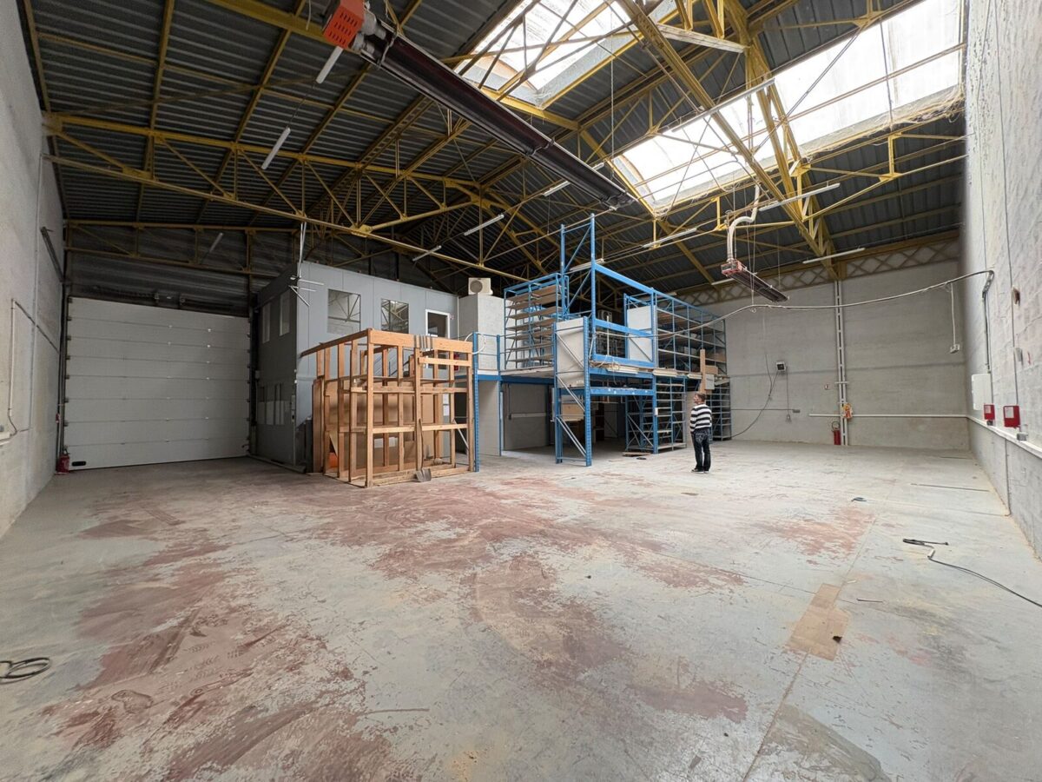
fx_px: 421
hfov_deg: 102.1
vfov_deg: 85.7
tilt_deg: +1.6
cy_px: 391
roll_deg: +0.9
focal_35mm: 14
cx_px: 521
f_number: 2.2
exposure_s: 1/75
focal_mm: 2.22
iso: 250
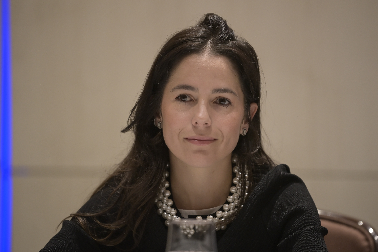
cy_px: 136
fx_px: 2331
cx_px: 206
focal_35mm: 222
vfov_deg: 6.2
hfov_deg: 9.3
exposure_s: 1/250
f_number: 2.8
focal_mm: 200
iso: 2500
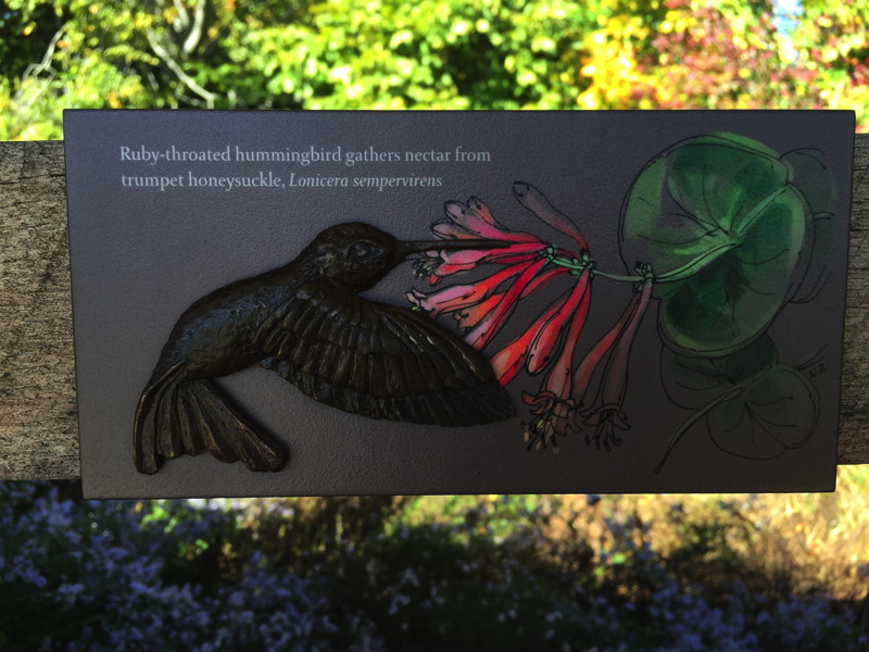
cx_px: 434
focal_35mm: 29
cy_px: 326
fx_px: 728
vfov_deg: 48.2
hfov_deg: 61.7
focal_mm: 4.15
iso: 32
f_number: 2.2
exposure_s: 1/197
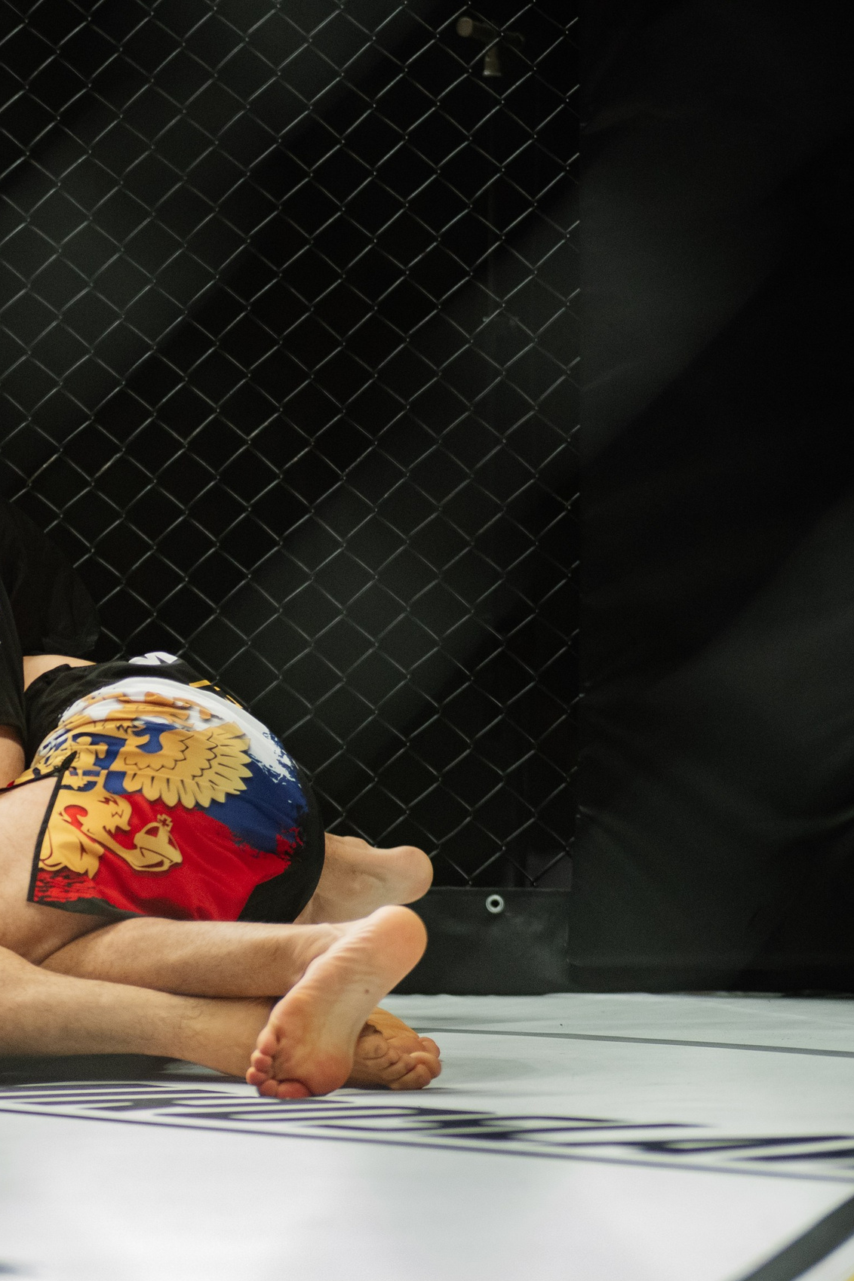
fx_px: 6227
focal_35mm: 175
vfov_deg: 11.7
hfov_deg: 7.8
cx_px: -53
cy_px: 644
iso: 2000
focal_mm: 116
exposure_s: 1/640
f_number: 4
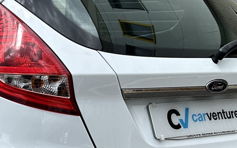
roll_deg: -2.3
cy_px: 123
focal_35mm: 78
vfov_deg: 16.6
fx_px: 504
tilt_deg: -9.2
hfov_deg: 25.4
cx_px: 10
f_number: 1.5
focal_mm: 5.7
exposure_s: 1/2994
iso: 50
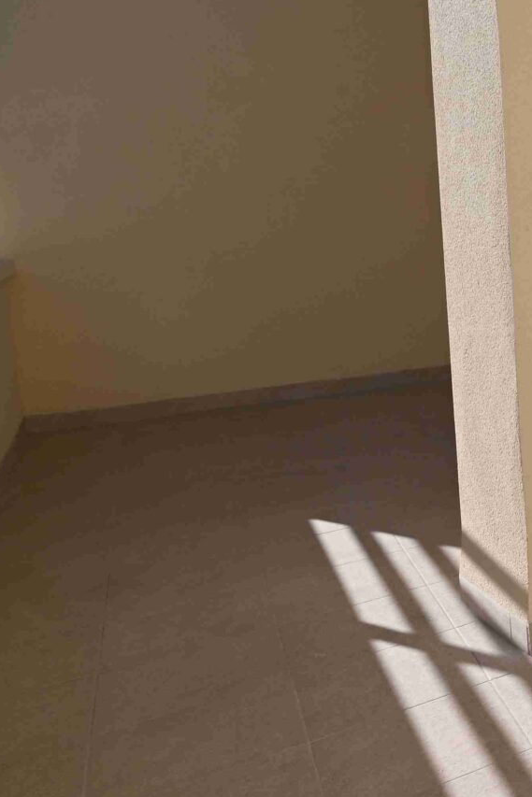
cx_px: 1008
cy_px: 265
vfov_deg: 45.7
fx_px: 931
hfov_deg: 20.2
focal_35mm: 42
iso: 100
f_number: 11
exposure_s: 1/200
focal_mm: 14
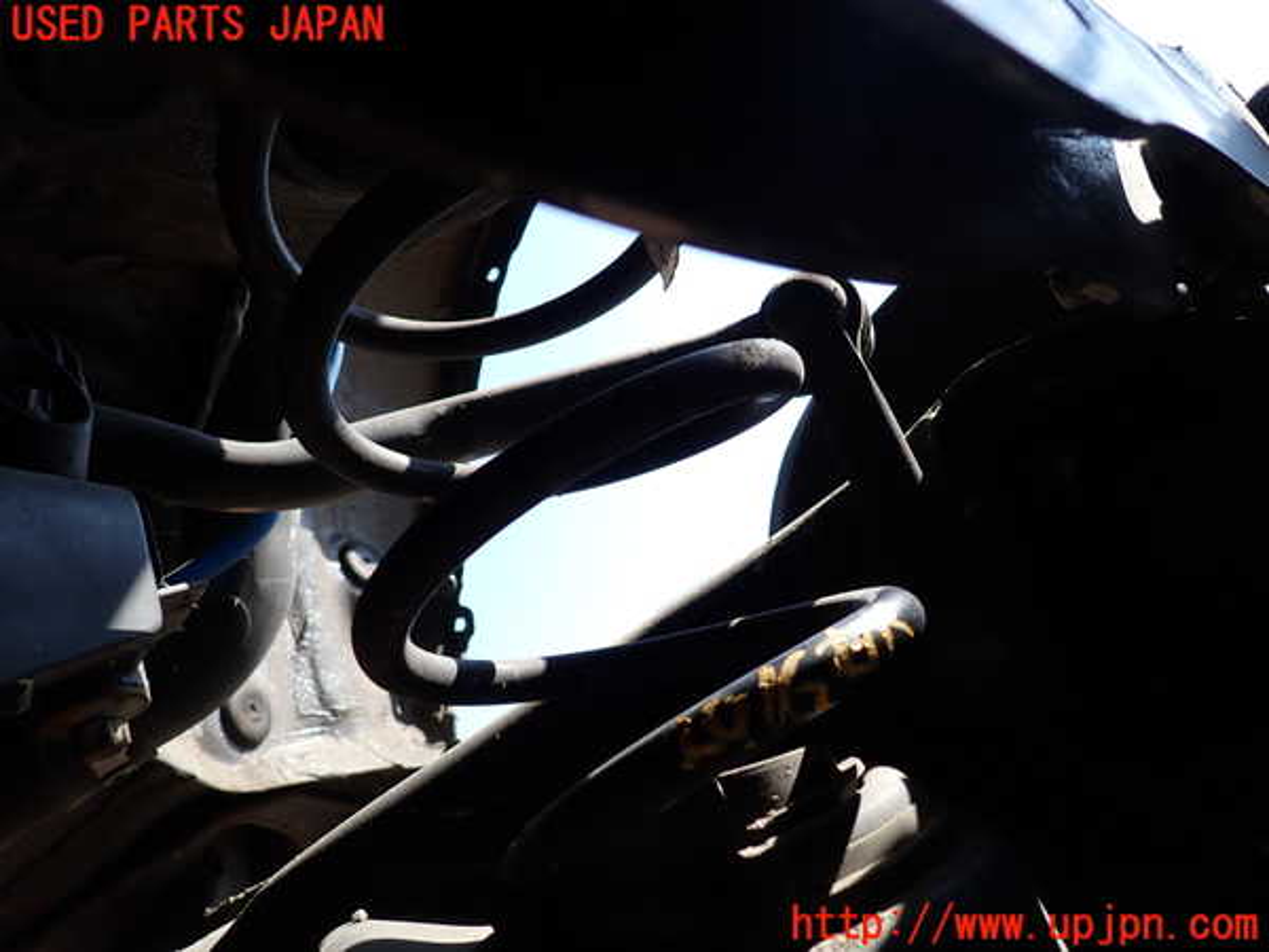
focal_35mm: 25
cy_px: 476
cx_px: 634
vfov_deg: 54.9
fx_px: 916
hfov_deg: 69.4
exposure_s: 1/500
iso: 100
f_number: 2.8
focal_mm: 4.5
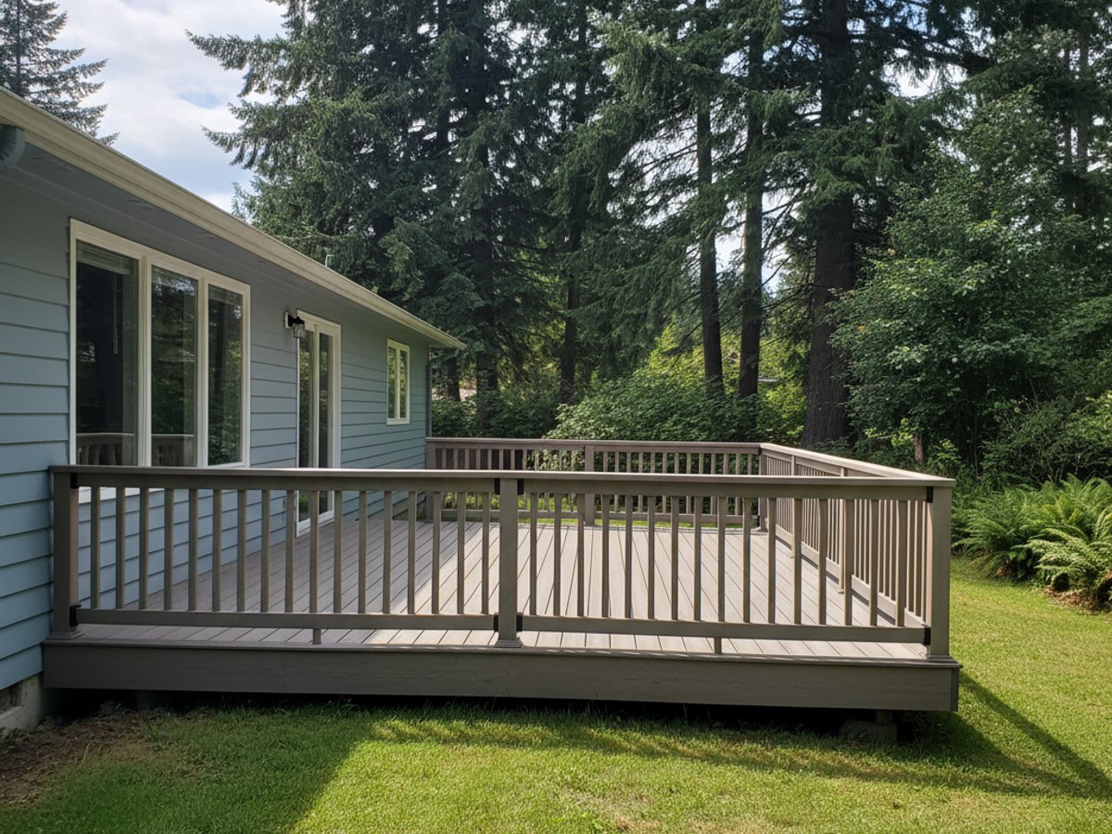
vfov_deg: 56.8
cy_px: 417
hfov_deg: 71.6
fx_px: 771
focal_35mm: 24
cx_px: 556
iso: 1380
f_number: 1.68
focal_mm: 6.8
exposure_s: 1/450
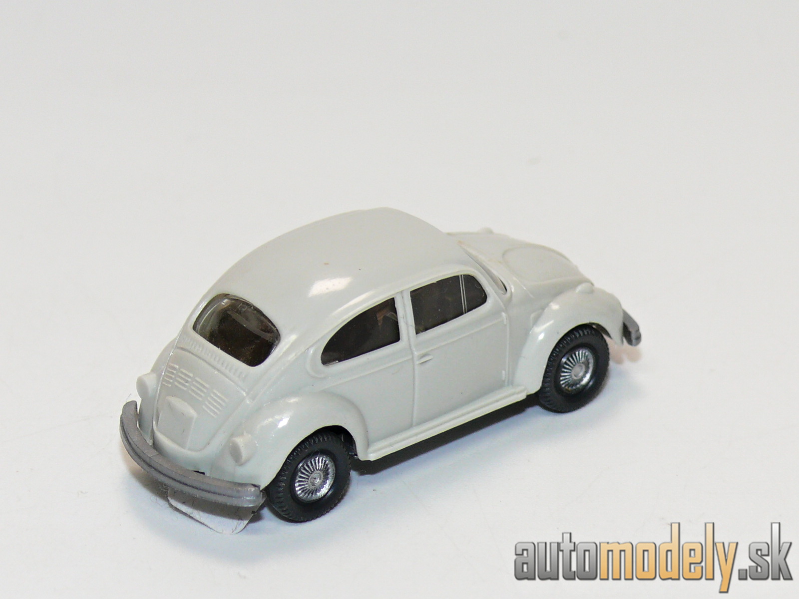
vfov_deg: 9.5
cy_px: 300
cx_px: 400
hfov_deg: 12.6
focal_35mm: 157
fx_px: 3624
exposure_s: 1/30
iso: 100
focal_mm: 18.7
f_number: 4
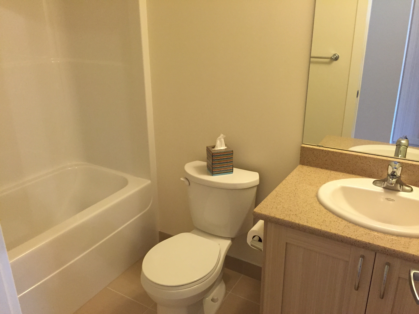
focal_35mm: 29
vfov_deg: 48.2
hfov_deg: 61.7
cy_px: 157
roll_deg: +0.4
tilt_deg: -19.8
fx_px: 351
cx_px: 210
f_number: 2.2
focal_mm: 4.15
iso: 200
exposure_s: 1/30
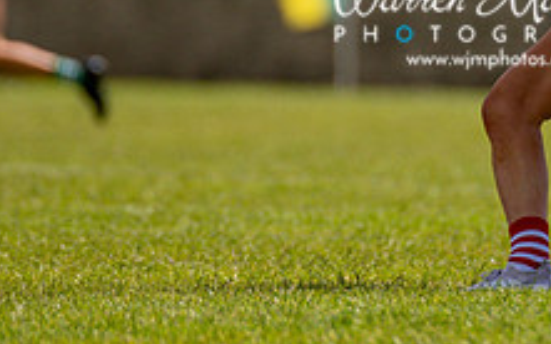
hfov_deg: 1.7
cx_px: 496
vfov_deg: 1.1
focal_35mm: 1205
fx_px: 18090
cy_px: -45
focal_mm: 300
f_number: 2.8
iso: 125
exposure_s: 1/6400
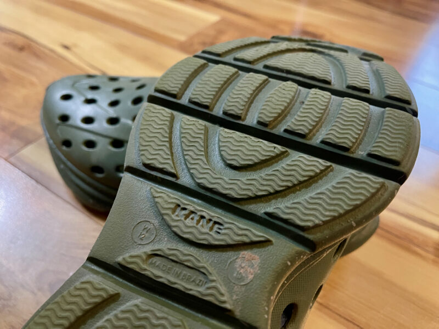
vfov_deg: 54.9
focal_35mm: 25
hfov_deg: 69.4
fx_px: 317
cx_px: 220
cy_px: 164
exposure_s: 1/30
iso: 640
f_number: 1.6
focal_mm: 5.1
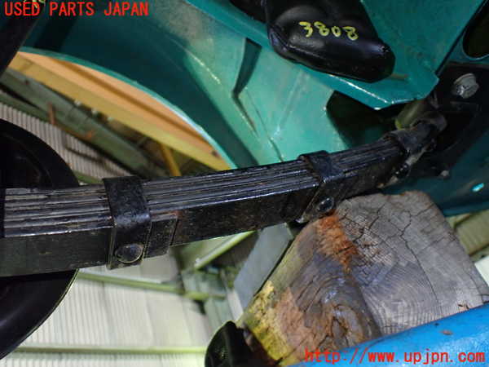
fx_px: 424
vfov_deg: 46.8
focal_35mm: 30
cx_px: 244
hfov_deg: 60.0
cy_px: 184
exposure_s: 1/50
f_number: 2.3
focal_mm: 5.4
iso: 800
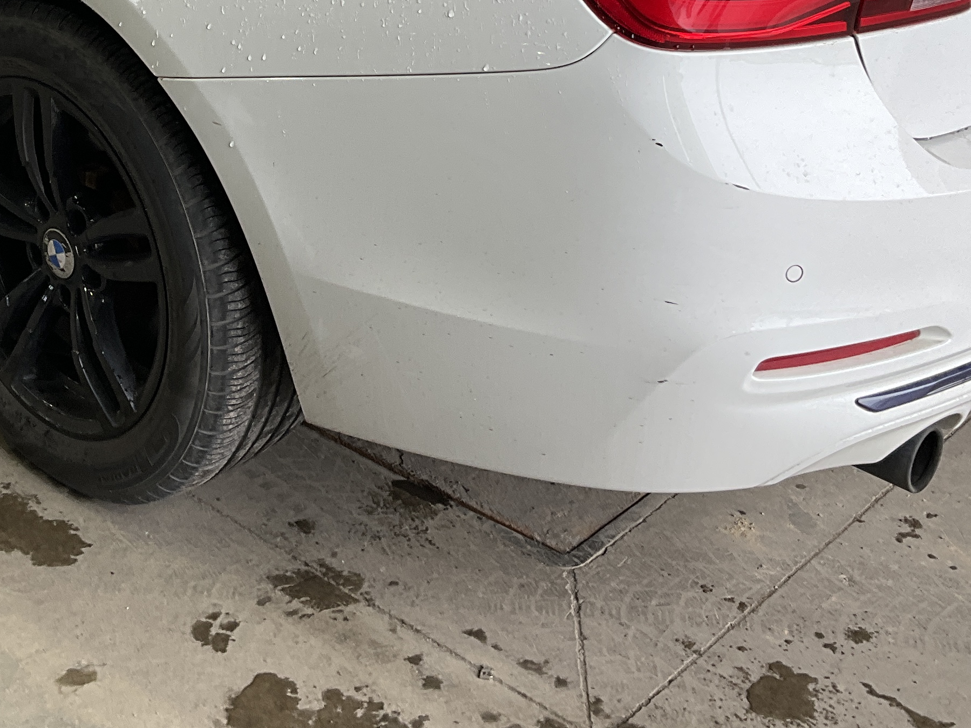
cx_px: 280
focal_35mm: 65
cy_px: -14
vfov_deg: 21.7
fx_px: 1823
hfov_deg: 29.5
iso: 25
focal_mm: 3
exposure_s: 1/122
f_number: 1.8
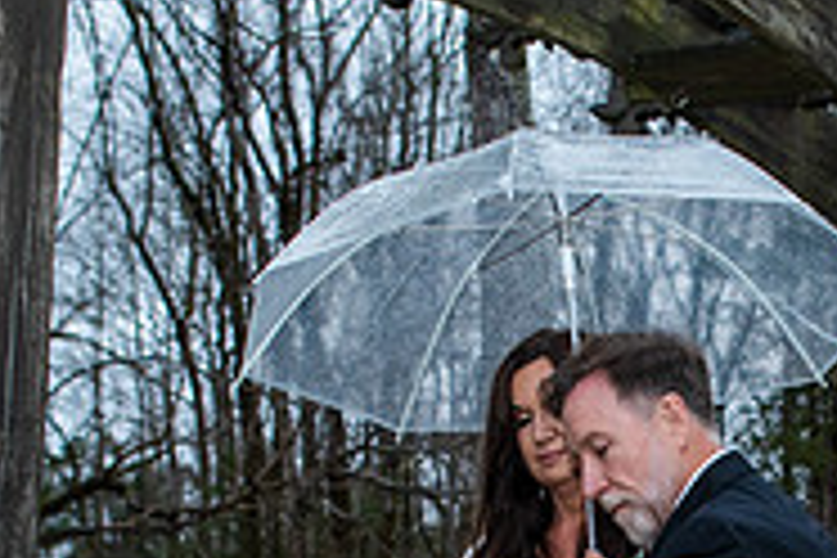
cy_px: 736
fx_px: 1744
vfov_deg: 17.1
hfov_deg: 25.7
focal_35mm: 75
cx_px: 832
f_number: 3.2
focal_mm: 24
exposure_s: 1/160
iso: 640
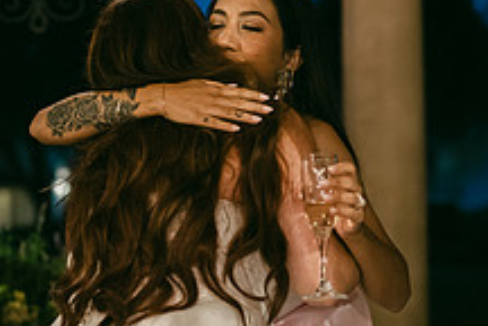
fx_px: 1355
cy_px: 139
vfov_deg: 13.7
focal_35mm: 100
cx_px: 174
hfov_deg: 20.4
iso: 1000
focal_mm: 35
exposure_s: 1/100
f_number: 1.4
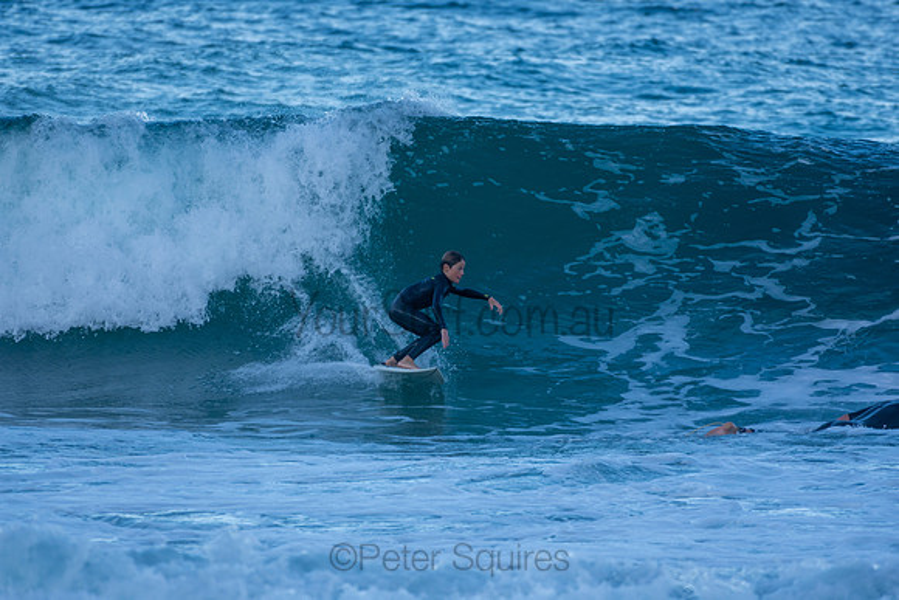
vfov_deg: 1.8
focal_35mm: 750
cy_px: 300
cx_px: 450
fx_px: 18733
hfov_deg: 2.7
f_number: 5.6
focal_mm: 500
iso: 250
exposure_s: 1/500
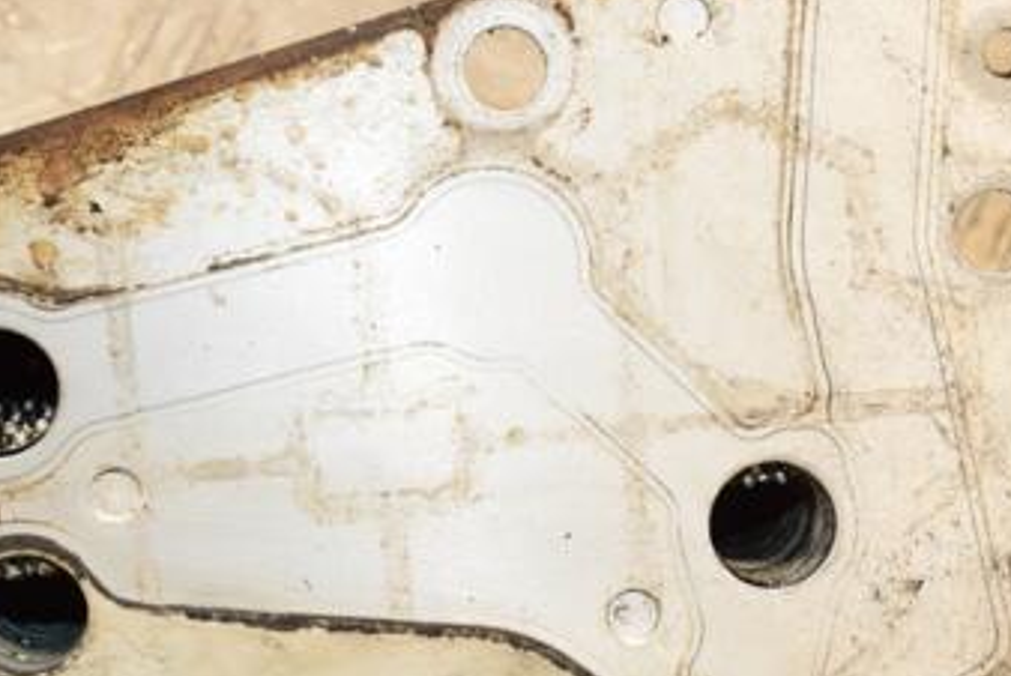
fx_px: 3738
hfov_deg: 15.4
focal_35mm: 133
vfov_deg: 10.3
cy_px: 437
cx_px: 440
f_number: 7.1
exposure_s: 1/200
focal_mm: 50
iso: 800
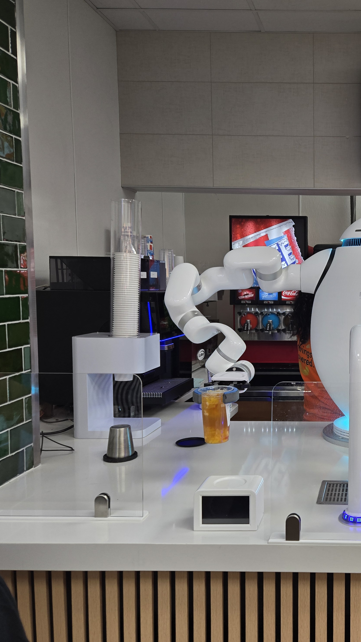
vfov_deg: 58.0
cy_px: 319
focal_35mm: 34
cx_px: 372
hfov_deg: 31.7
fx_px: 579
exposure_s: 1/120
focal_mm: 5.4
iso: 80
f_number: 1.8
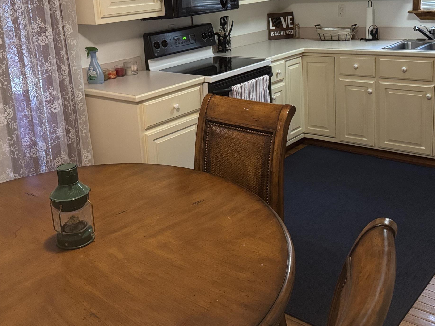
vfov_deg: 35.4
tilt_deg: -13.2
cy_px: 95
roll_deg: +4.1
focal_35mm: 40
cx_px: 193
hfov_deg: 46.7
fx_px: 503
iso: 800
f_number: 1.78
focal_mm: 6.76
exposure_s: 1/60
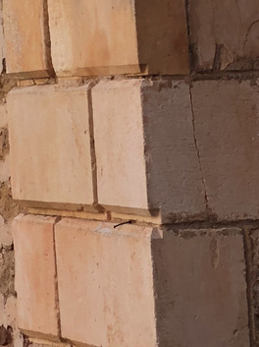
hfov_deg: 6.1
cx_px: -236
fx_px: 2359
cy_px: -243
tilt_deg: +10.0
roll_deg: +2.1
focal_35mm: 236
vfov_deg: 8.1
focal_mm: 6
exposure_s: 1/152
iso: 16
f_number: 2.4
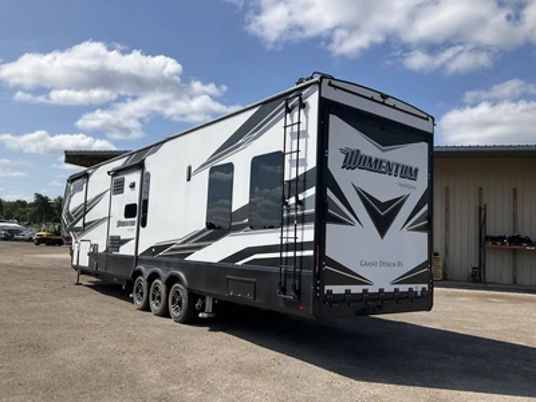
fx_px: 449
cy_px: 201
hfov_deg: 61.7
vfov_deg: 48.2
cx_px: 268
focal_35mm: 29
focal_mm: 3
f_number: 1.8
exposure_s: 1/3322
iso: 25
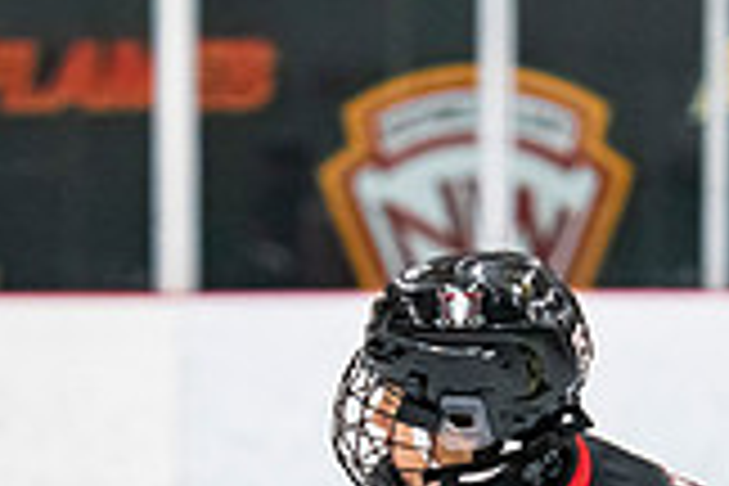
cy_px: 866
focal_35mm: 465
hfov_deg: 4.4
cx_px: 292
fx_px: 9416
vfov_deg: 2.9
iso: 2500
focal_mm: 125
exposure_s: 1/800
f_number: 3.2
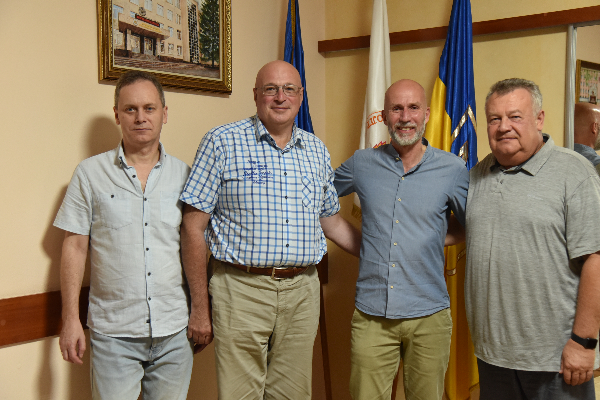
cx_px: 300
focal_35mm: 55
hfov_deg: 36.2
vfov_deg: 24.6
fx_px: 917
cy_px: 208
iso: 2200
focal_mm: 50
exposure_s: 1/60
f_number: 4
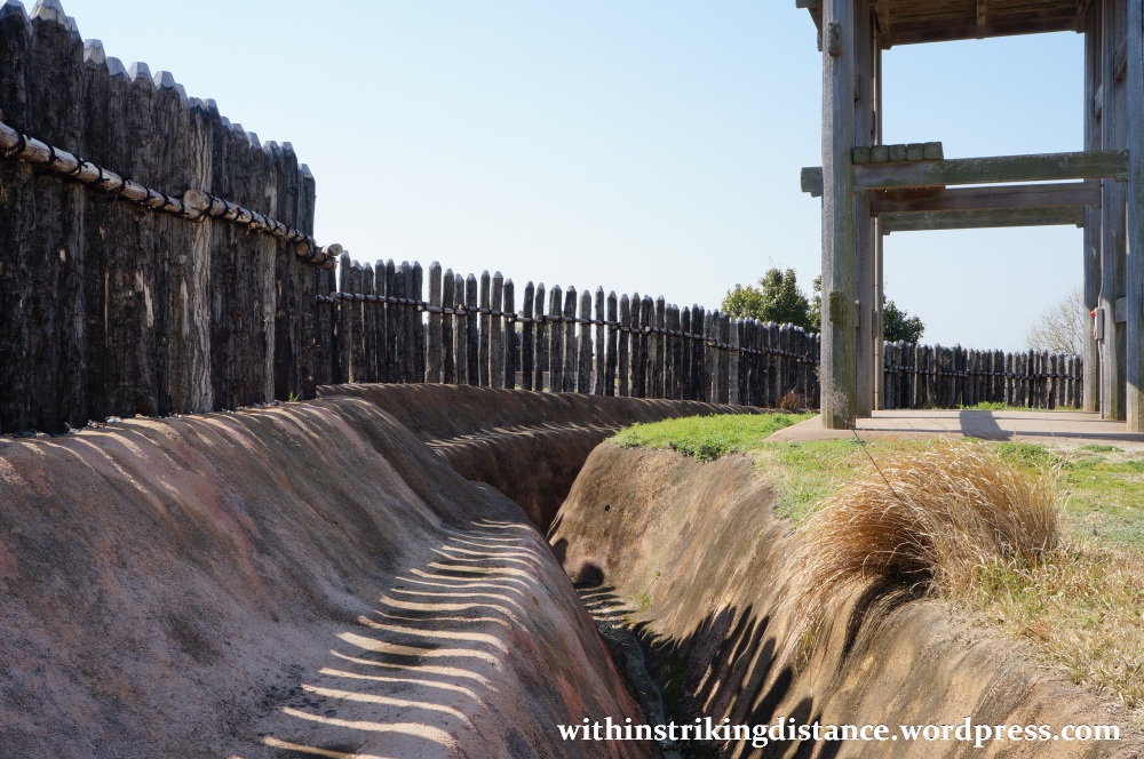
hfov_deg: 53.2
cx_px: 572
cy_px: 380
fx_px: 1143
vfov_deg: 36.8
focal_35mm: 36
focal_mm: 24
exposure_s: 1/160
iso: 200
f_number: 13
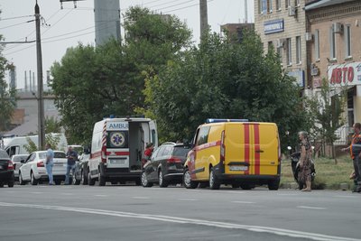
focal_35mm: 300
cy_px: 120
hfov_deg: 6.9
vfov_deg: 4.6
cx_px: 180
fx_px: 3009
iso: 125
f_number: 5.6
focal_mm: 300
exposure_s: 1/400
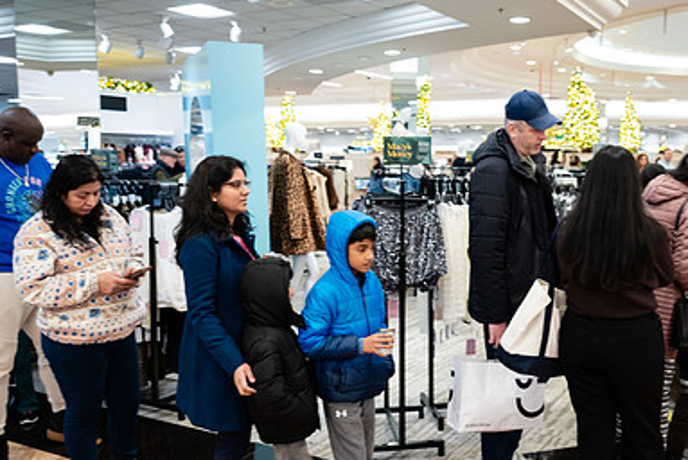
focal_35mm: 37
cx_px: 428
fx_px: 708
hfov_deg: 51.3
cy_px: 243
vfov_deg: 36.0
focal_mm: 24
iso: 1000
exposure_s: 1/125
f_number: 3.2
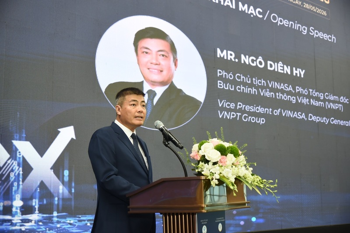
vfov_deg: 24.6
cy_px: 116
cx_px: 175
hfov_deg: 36.2
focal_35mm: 55
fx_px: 535
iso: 1000
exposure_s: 1/160
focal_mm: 55
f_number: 4.5
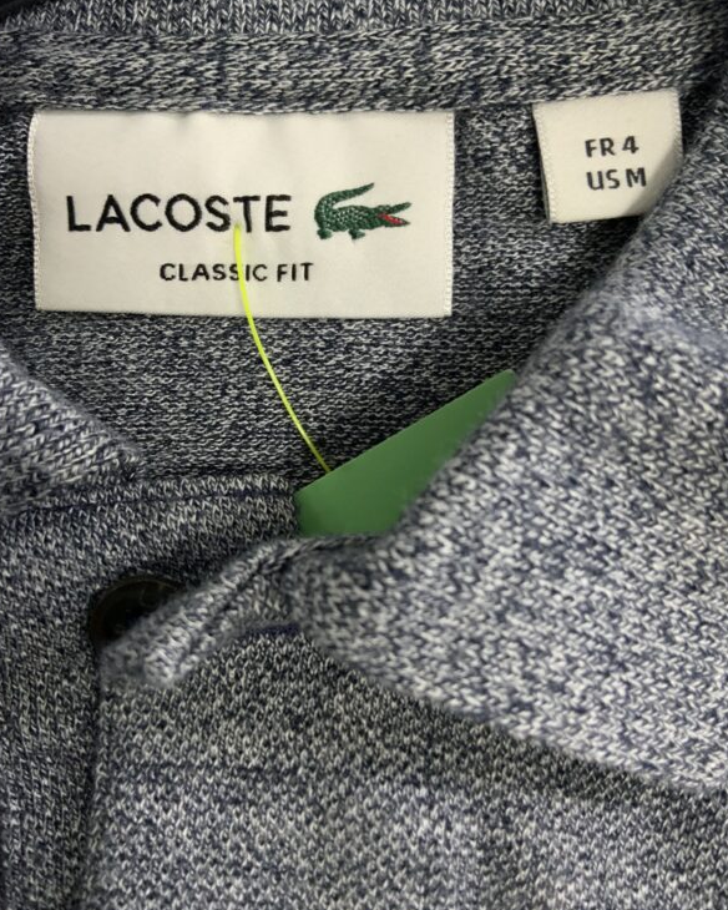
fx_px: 835
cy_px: 450
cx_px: 360
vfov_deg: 57.2
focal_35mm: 31
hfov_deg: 47.1
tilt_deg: -79.9
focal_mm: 3
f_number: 1.8
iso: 100
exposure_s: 1/50
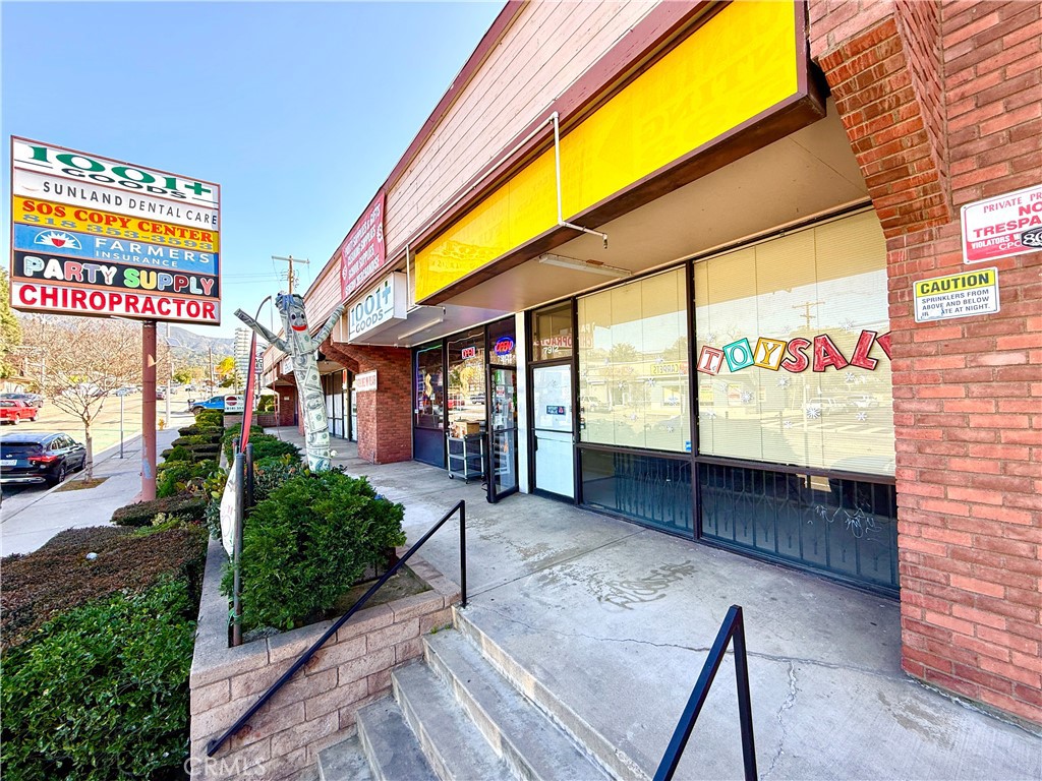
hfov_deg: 102.1
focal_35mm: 14
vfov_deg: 85.7
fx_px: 421
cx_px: 521
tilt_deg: +2.6
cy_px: 390
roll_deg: +0.9
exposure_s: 1/266
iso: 50
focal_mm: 2.22
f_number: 2.2
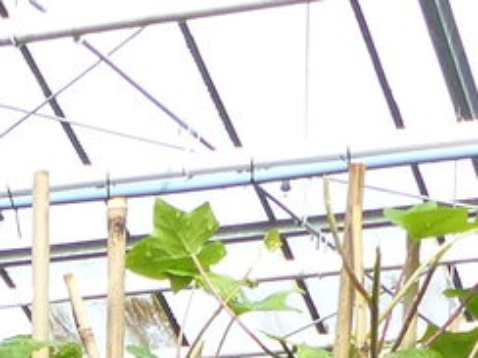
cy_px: 986
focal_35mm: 164
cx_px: -165
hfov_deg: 11.7
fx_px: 2265
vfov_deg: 8.0
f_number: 4
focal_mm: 4.5
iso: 160
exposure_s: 1/250
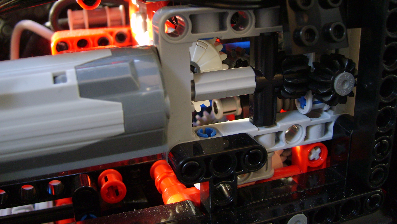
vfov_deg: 30.3
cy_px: 86
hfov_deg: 51.6
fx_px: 411
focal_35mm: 39
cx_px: 196
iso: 139
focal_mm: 5.8
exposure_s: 1/10
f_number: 2.8
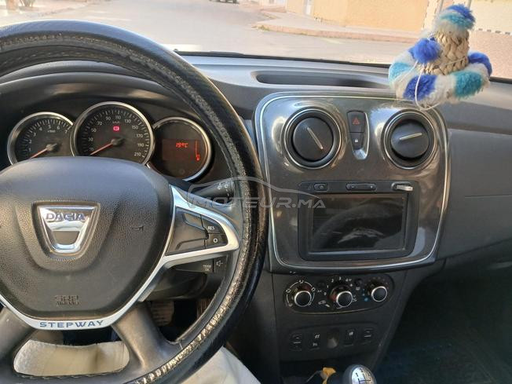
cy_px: 192
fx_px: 385
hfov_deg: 67.3
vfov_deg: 53.1
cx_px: 256
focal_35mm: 26
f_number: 1.8
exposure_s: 1/50
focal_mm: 3.98
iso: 160
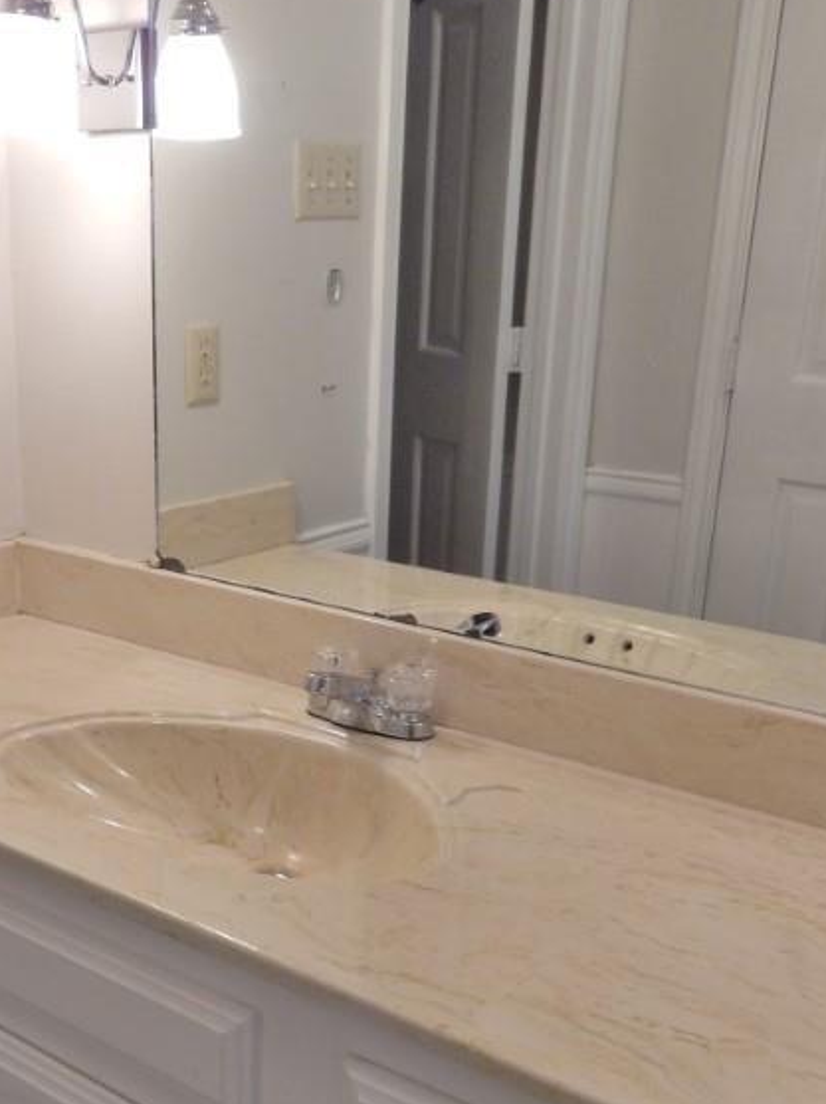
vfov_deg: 40.1
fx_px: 1465
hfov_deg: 31.0
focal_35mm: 46
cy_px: 827
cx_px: 216
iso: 125
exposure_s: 1/30
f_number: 3.4
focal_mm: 4.5
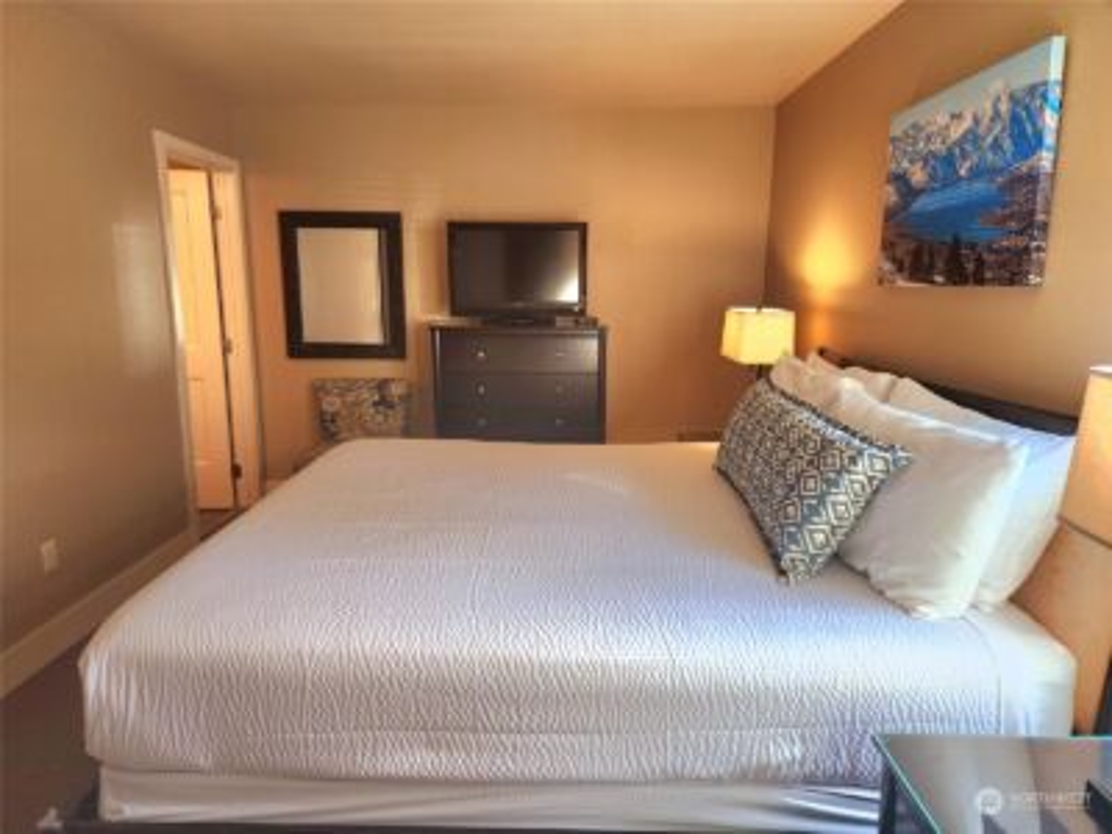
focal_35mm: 23
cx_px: 556
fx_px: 739
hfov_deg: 73.9
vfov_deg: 58.9
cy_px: 417
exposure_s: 1/120
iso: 125
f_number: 1.8
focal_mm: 6.4
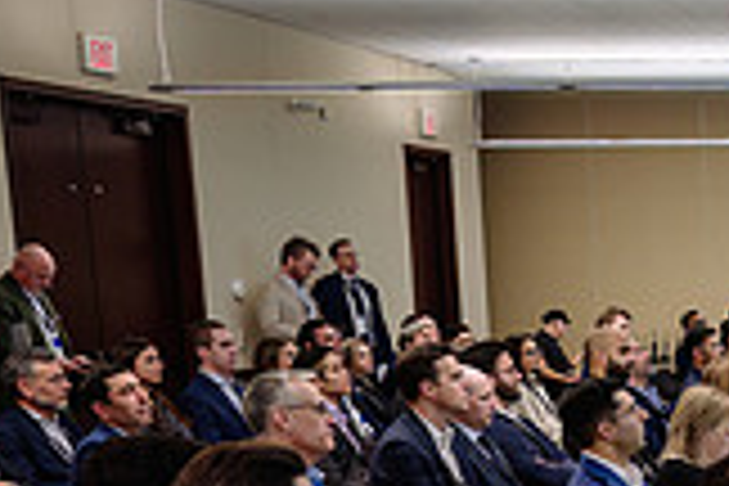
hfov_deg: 20.6
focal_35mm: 86
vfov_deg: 15.2
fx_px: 1741
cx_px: 1058
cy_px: 610
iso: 500
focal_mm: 24
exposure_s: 1/80
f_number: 3.2
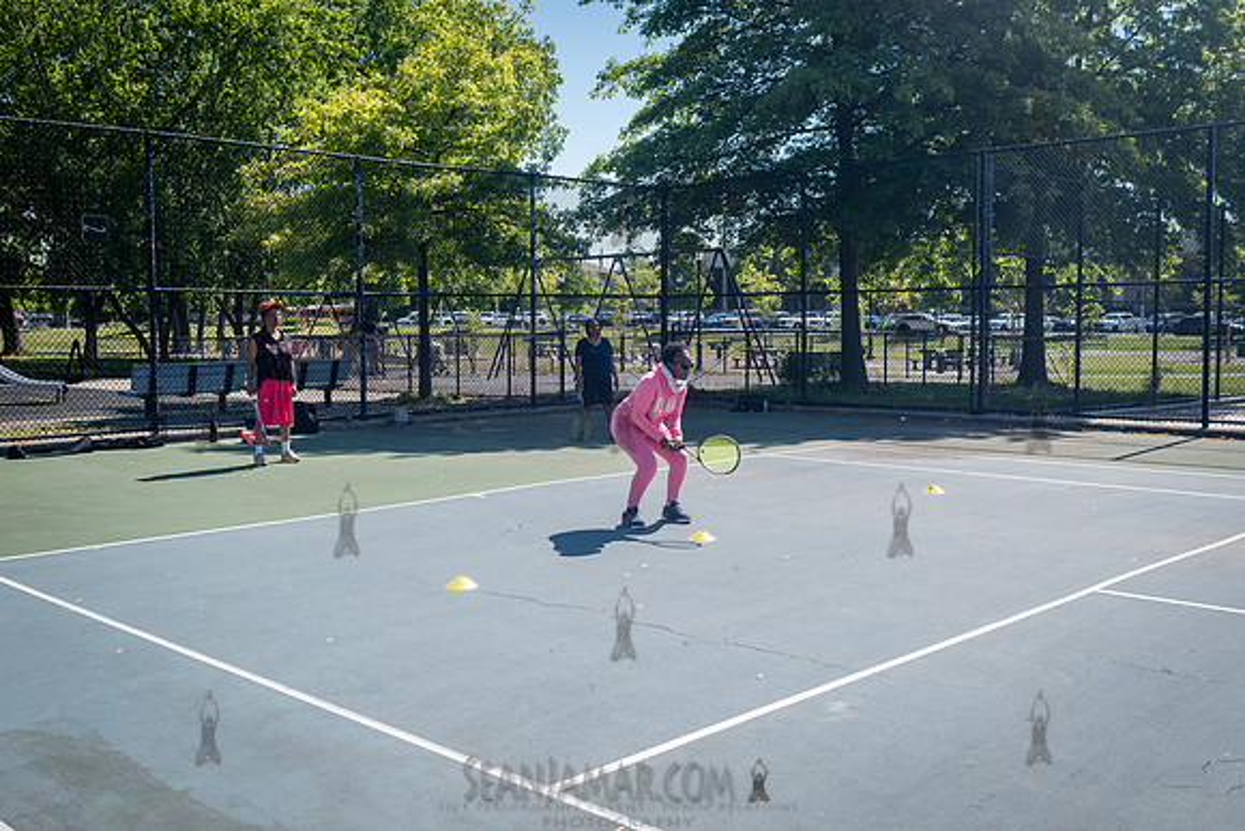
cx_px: 622
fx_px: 1250
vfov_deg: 36.8
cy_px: 416
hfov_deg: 53.0
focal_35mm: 36
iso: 200
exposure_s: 1/1600
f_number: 4.5
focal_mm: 35
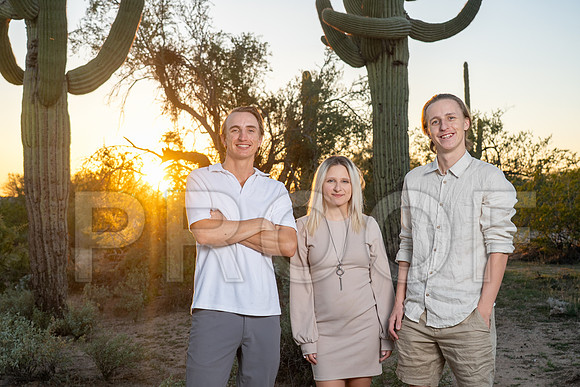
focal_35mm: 40
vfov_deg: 33.4
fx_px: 645
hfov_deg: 48.4
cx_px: 290
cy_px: 194
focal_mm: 40
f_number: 5
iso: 100
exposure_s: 1/160
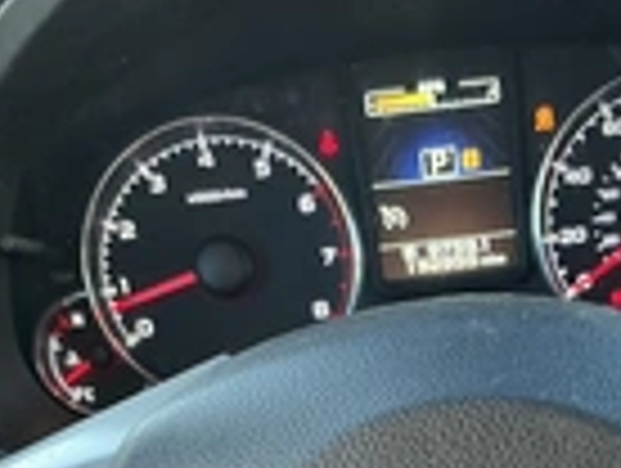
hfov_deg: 23.8
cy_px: 670
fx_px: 1456
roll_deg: +7.9
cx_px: 464
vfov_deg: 16.8
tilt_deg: -32.2
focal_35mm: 81
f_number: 1.8
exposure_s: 1/60
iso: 80
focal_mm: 3
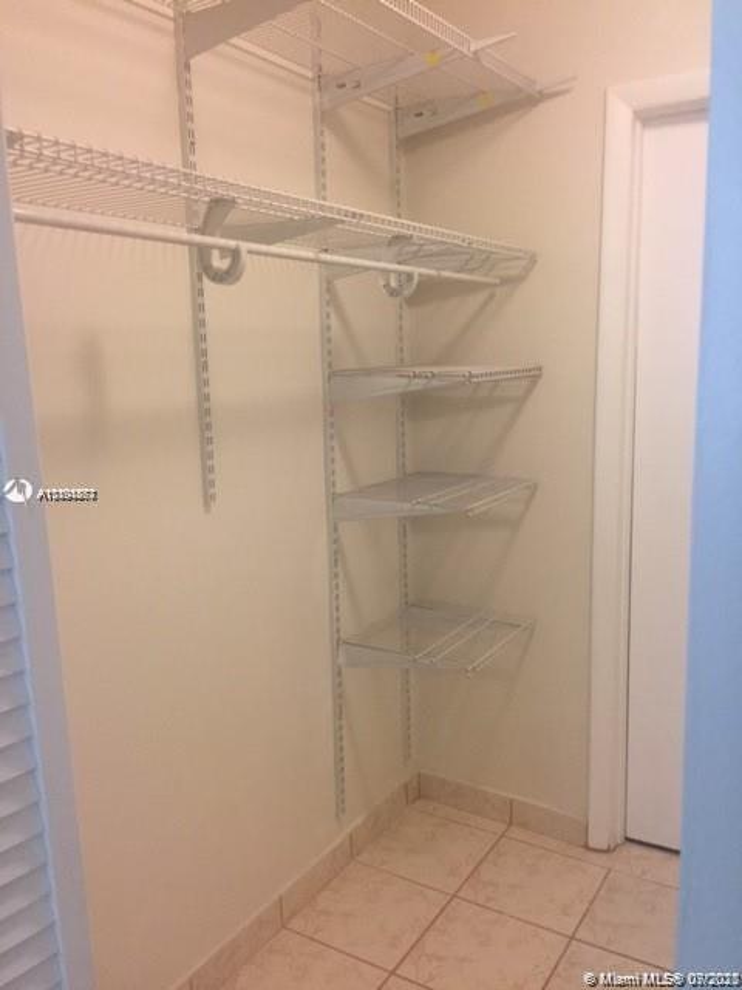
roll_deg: +0.6
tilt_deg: -12.0
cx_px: 371
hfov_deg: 48.2
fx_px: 829
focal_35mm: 29
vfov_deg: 61.7
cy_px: 495
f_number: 2.2
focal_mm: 4.15
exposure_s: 1/30
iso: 125
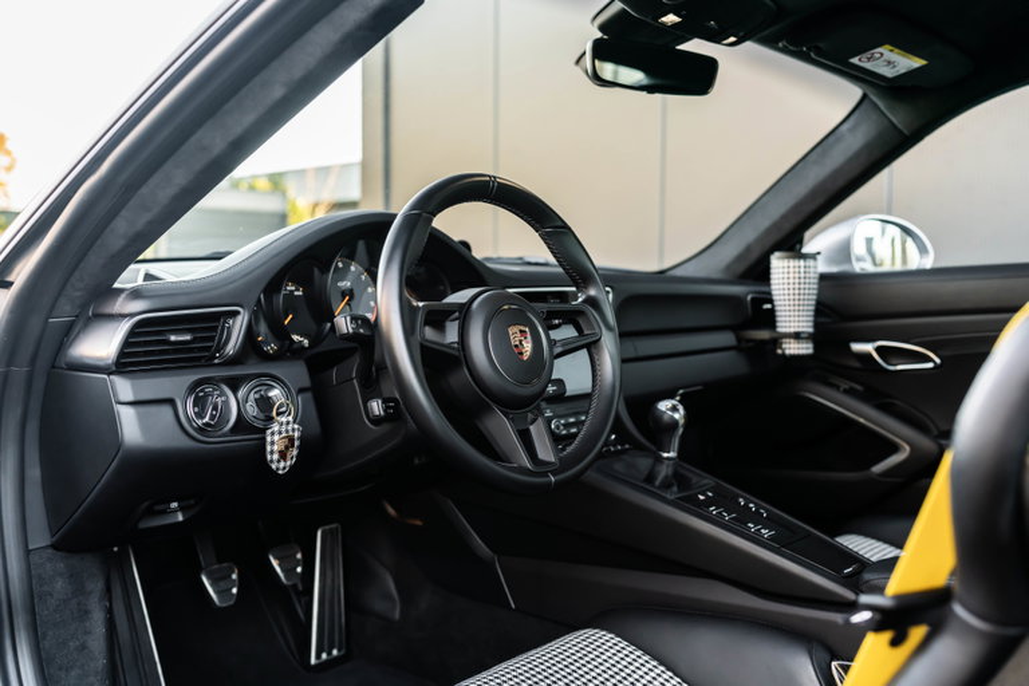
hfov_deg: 54.4
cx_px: 514
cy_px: 343
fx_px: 1000
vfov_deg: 37.9
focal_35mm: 35
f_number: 3.2
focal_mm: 35
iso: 1000
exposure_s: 1/125
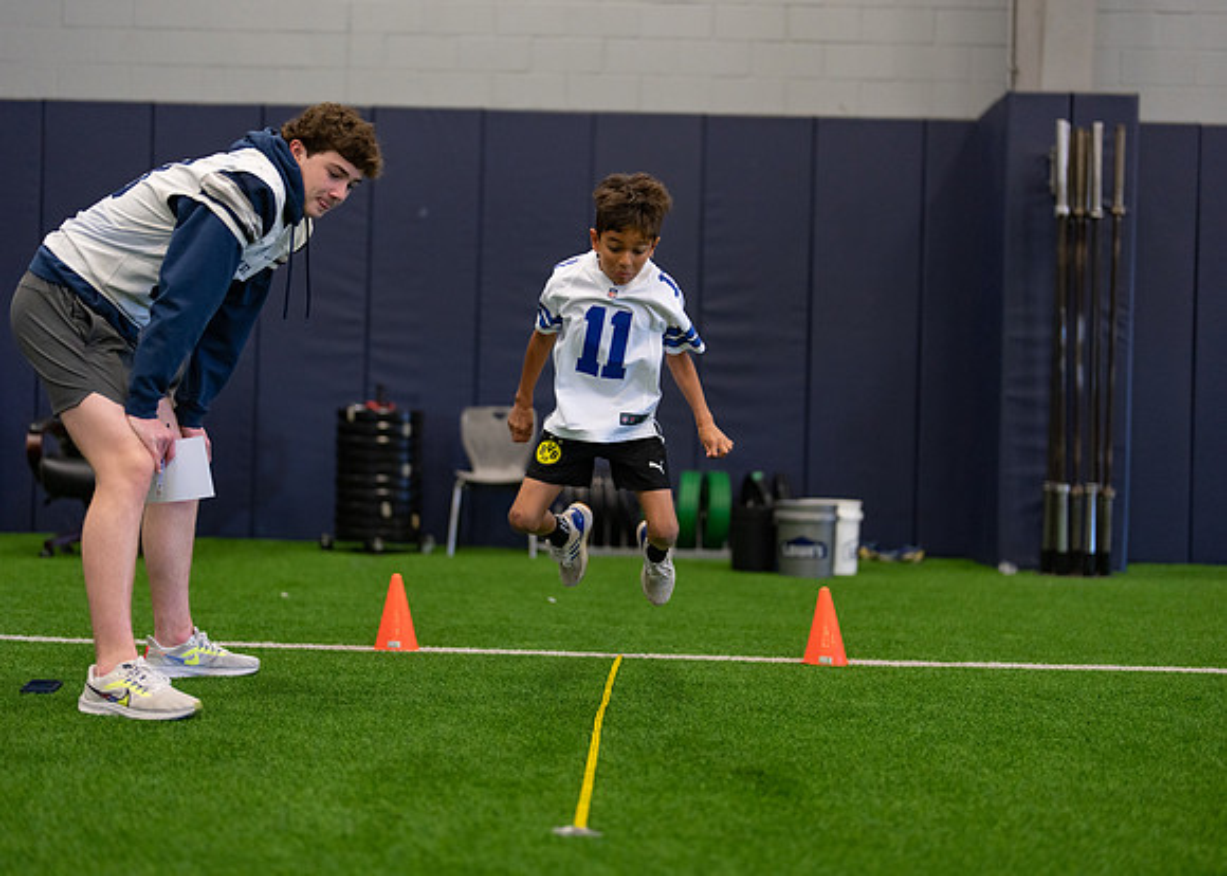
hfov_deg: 36.6
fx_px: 1855
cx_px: 614
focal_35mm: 53
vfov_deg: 26.6
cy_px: 438
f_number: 1.2
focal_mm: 50
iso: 1250
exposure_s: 1/1000
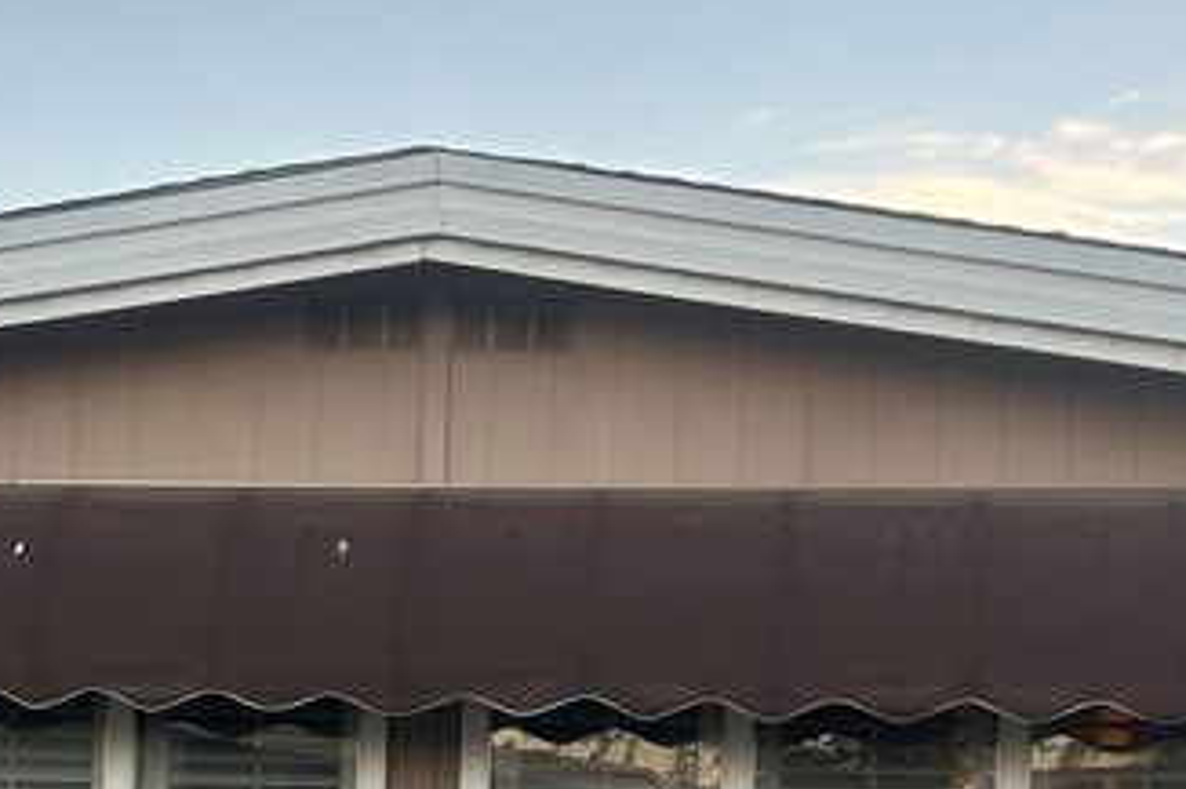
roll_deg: -2.4
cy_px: 945
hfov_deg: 23.8
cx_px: 411
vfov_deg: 15.5
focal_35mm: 85
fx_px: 2799
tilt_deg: -0.5
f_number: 1.5
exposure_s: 1/200
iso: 40
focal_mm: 5.7
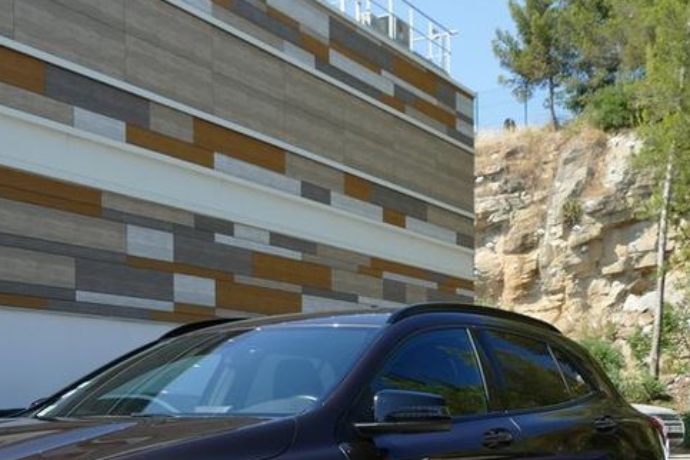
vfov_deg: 21.7
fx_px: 1150
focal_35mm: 60
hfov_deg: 33.0
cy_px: 471
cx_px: 207
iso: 125
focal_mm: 10.6
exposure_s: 1/1000
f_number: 3
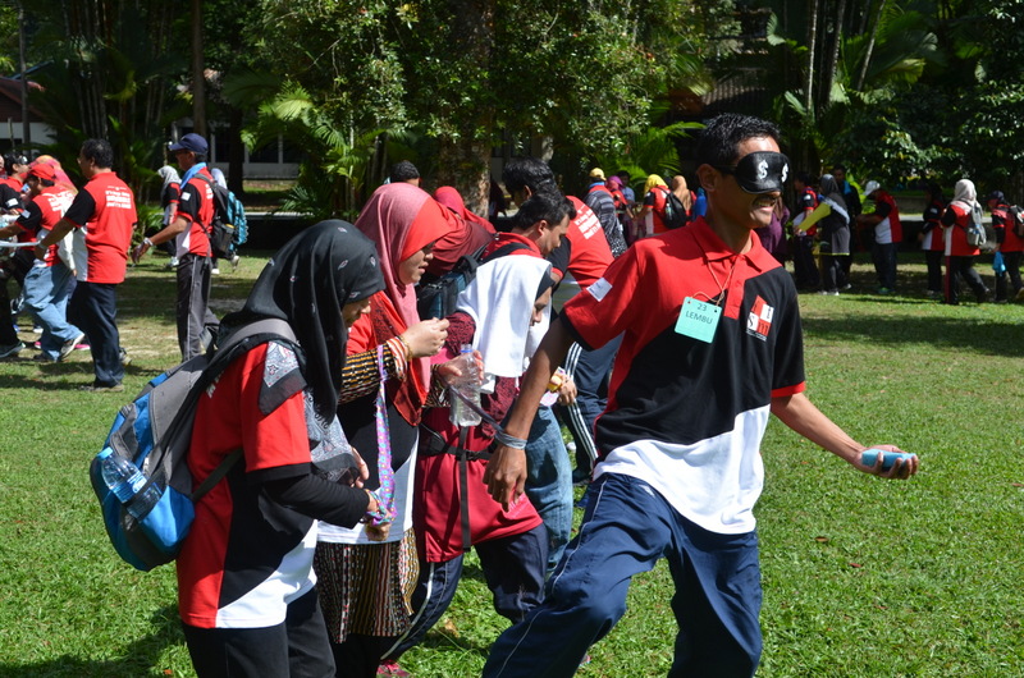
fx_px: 1192
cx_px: 512
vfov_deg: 31.8
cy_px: 339
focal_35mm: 42
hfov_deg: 46.5
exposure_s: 1/1000
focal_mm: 28
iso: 250
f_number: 5
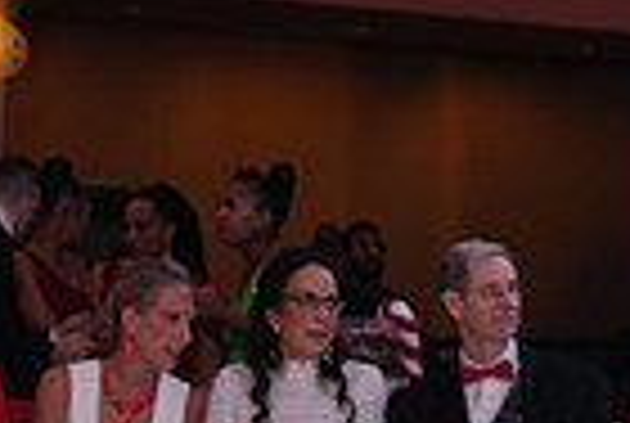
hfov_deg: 6.3
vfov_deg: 4.3
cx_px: -536
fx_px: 5577
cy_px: 146
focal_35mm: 318
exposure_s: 1/200
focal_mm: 77
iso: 1250
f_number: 5
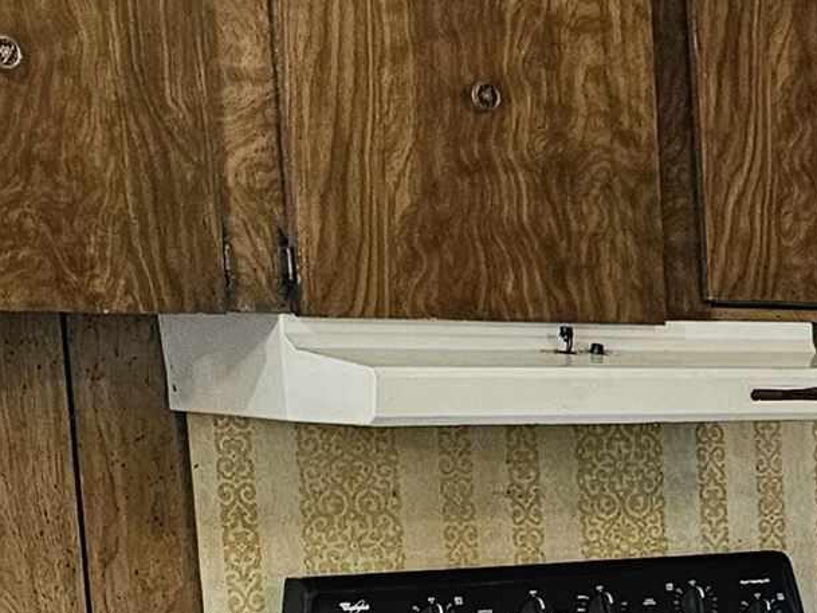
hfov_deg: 14.5
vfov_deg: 12.2
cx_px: 1544
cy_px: 901
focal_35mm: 116
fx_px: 2738
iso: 640
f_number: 1.7
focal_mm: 6.3
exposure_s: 1/60
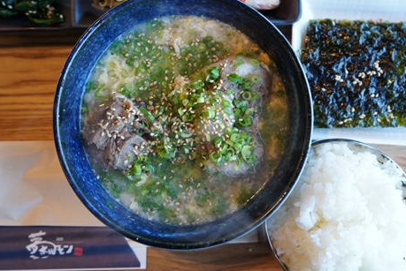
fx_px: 519
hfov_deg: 42.7
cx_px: 188
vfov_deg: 29.2
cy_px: 102
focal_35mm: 46
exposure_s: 1/60
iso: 320
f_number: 4
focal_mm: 33
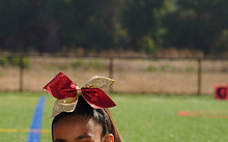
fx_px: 2284
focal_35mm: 368
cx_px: -18
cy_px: 182
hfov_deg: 5.7
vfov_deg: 3.6
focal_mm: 137
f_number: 10
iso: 100
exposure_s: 1/250
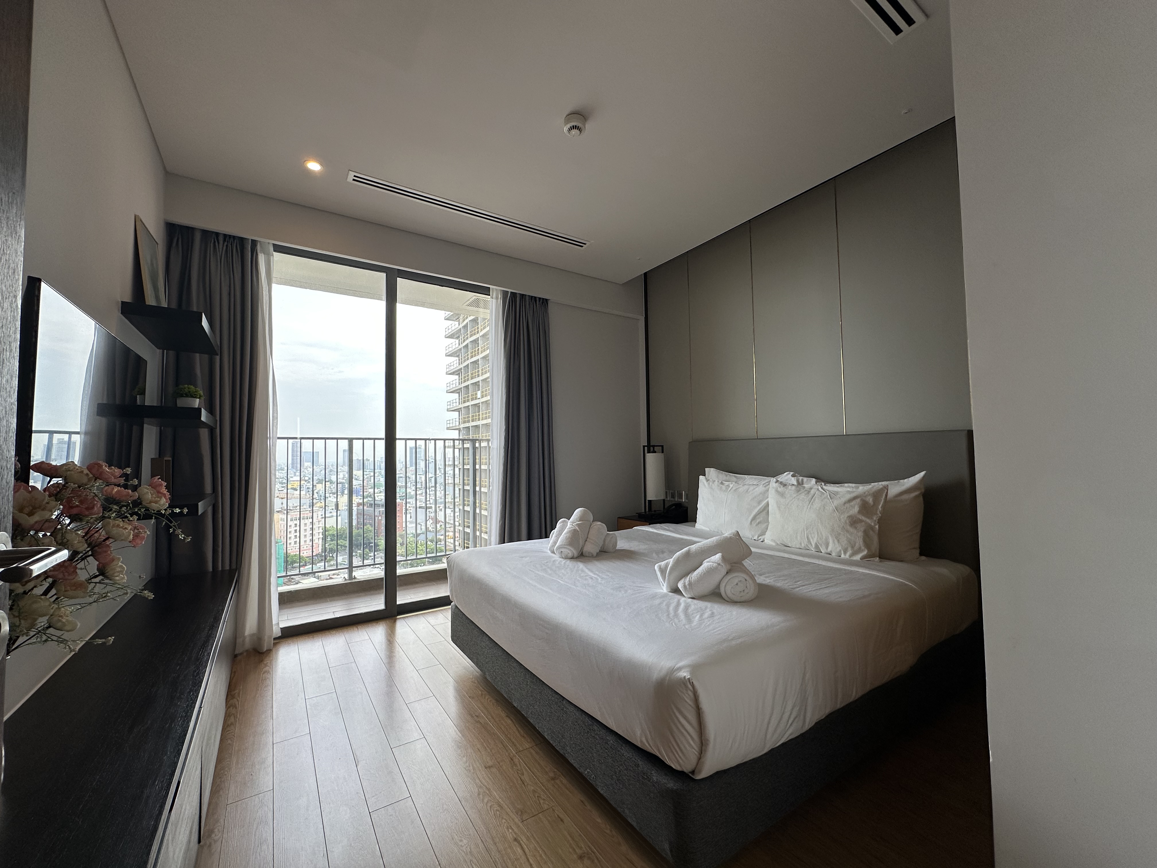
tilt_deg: +2.5
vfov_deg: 85.7
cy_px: 434
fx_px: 468
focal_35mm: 14
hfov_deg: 102.1
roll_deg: +0.9
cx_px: 578
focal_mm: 2.22
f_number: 2.2
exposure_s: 1/145
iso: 40
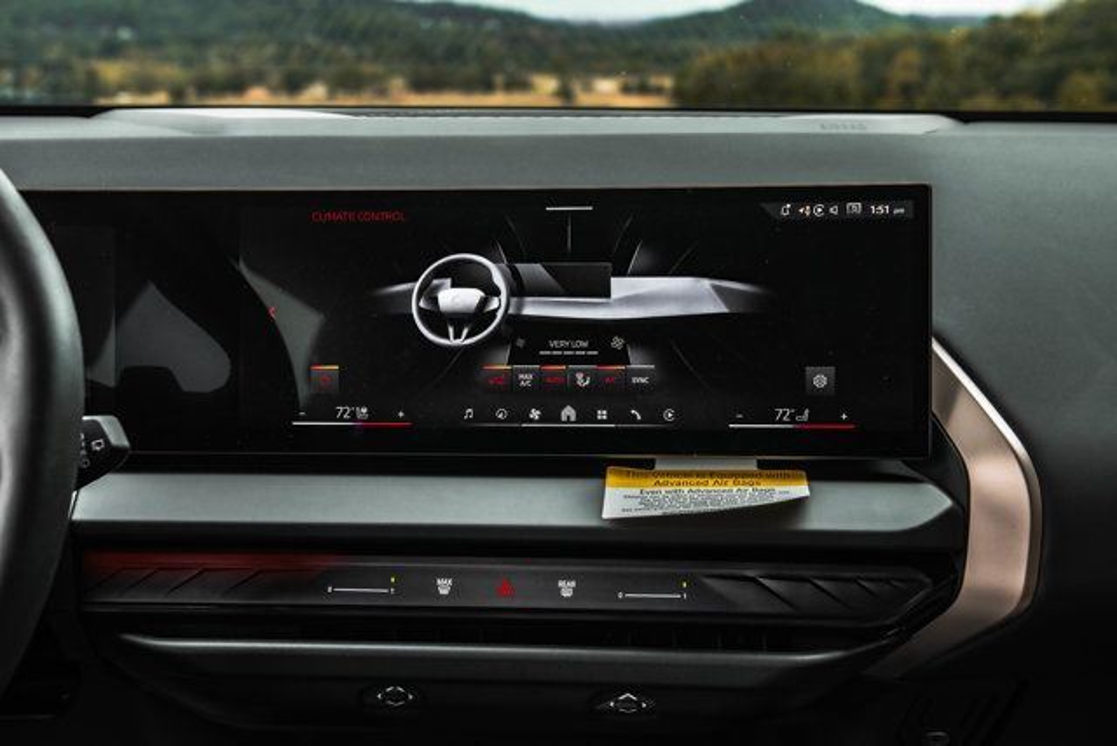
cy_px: 373
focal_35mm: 48
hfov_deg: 41.1
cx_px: 558
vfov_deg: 28.1
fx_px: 1490
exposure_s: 1/200
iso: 640
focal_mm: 48
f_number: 7.1
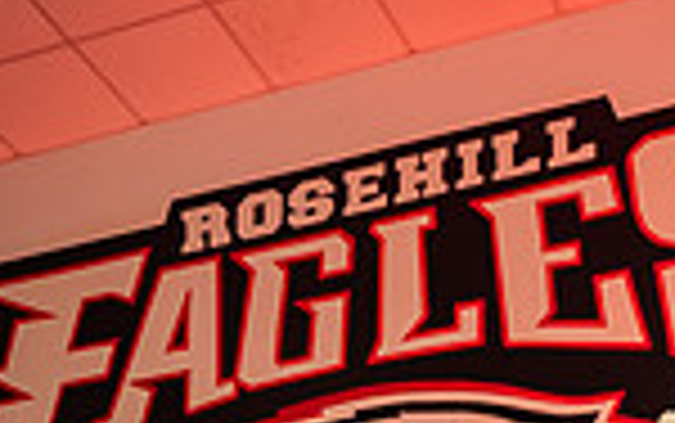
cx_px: 436
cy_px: 981
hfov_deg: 20.5
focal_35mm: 101
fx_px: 1859
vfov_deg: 11.1
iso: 250
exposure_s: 1/250
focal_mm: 33
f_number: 6.3
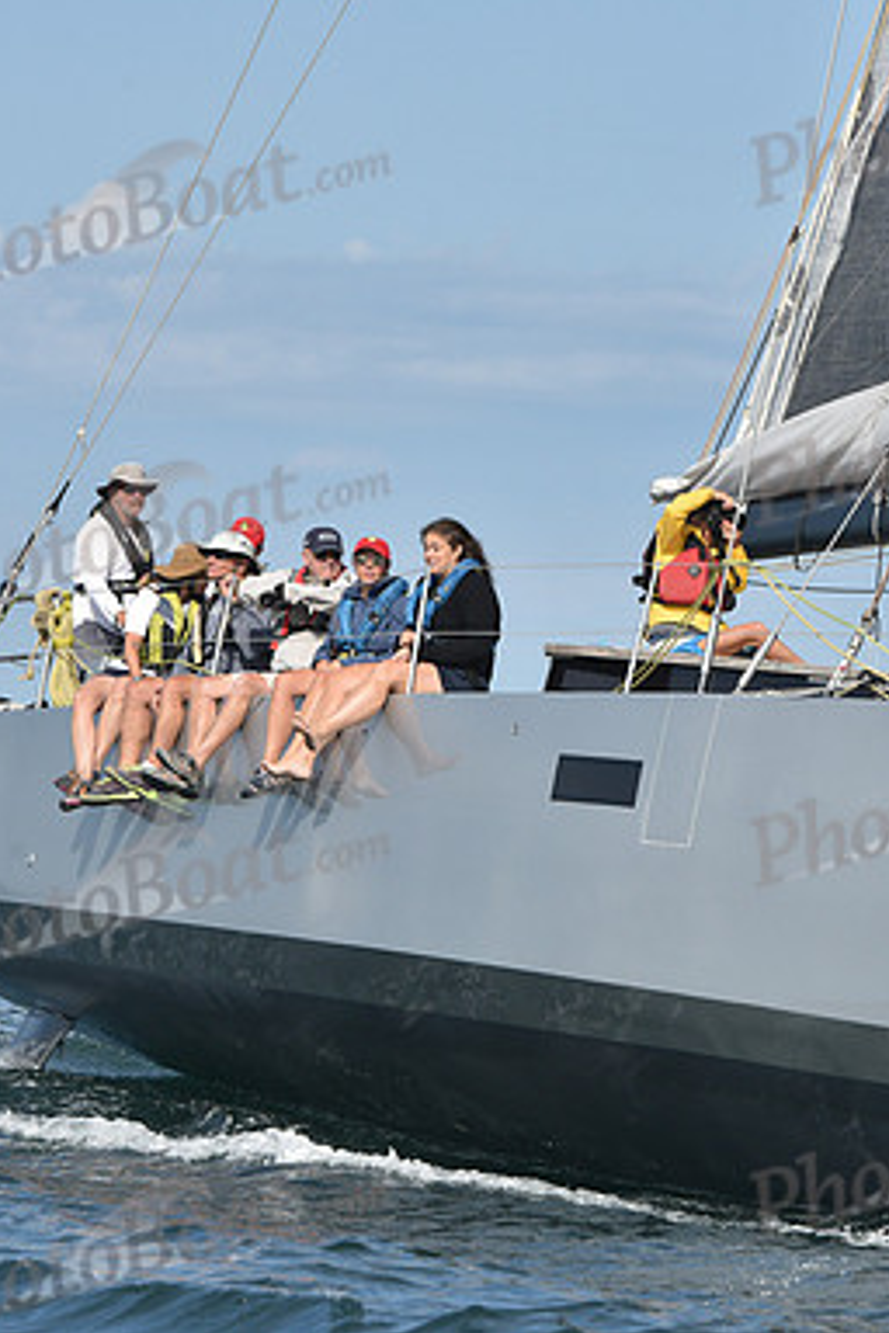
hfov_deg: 5.3
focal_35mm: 257
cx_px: 573
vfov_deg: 8.0
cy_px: 665
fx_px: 9519
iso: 320
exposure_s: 1/1250
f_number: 9
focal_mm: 170
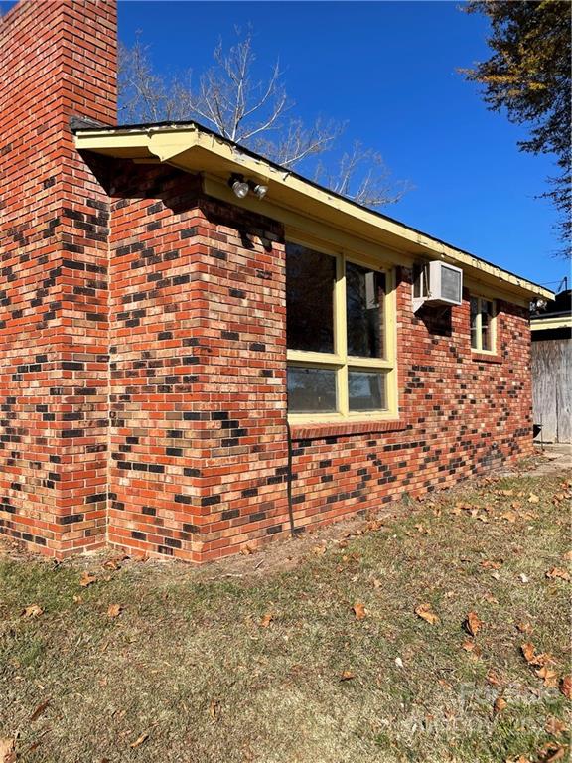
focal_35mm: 26
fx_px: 573
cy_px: 382
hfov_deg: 53.1
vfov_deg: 67.3
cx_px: 286
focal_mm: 4.2
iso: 32
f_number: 1.6
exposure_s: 1/3509
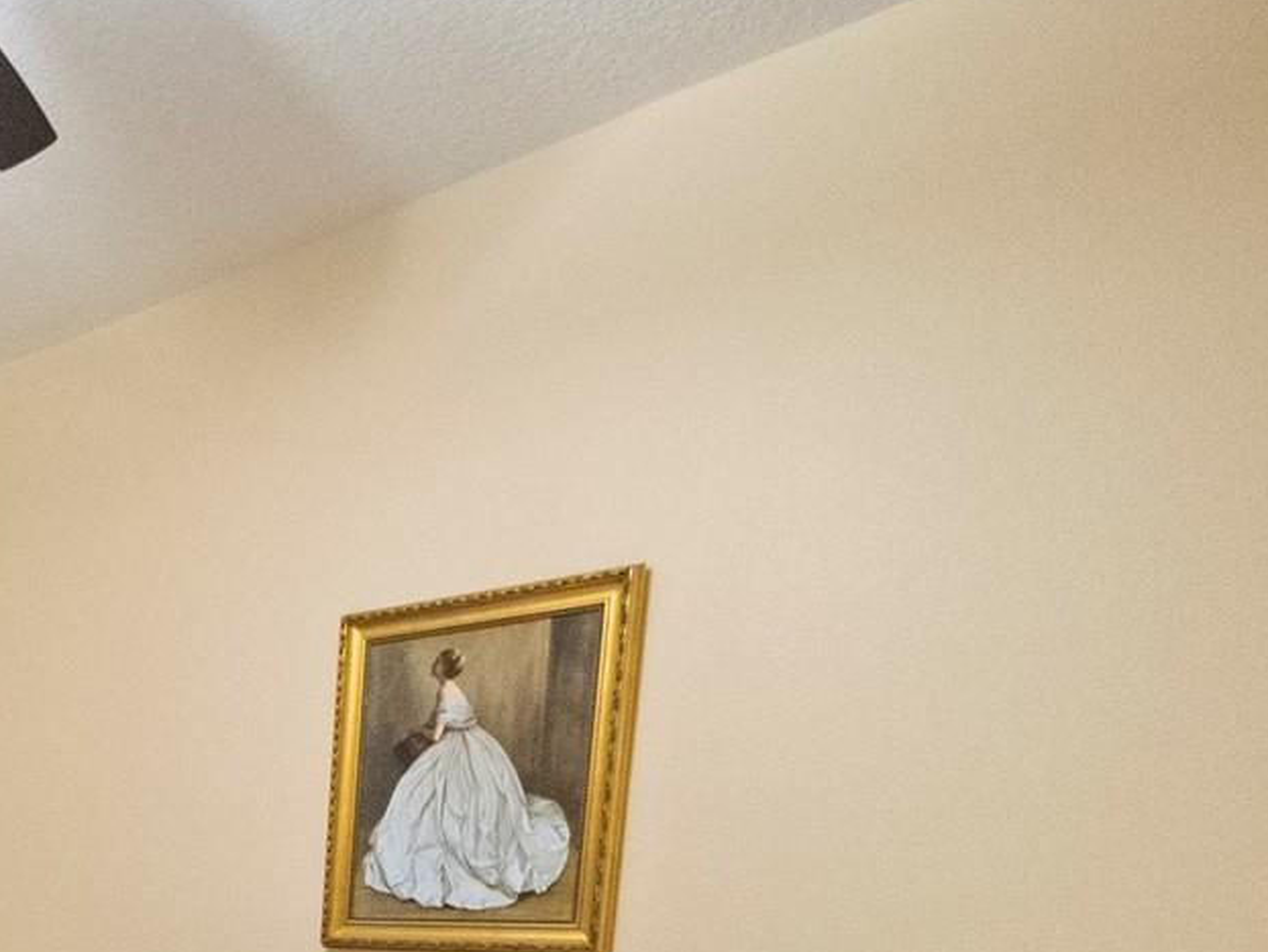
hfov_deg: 42.0
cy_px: 1162
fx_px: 1319
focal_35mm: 36
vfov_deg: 32.3
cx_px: -86
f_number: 4
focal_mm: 7
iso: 3200
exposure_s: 1/25
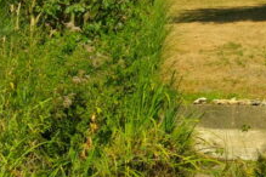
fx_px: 1662
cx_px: 583
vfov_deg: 5.9
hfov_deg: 8.5
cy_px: -256
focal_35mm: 225
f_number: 5.6
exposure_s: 1/550
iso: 125
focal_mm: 27
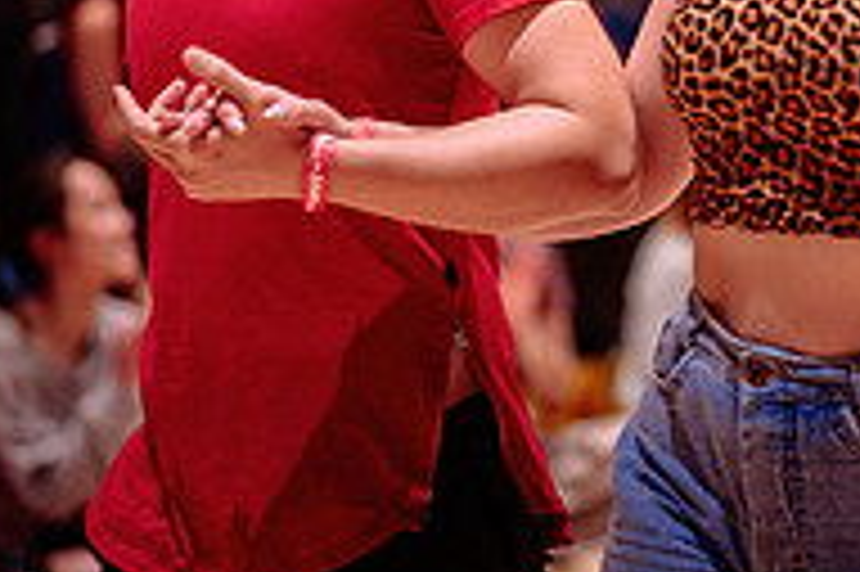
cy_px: 214
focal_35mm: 152
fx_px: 3628
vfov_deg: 9.0
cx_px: 743
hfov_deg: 13.4
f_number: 1.2
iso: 1600
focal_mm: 50
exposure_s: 1/250
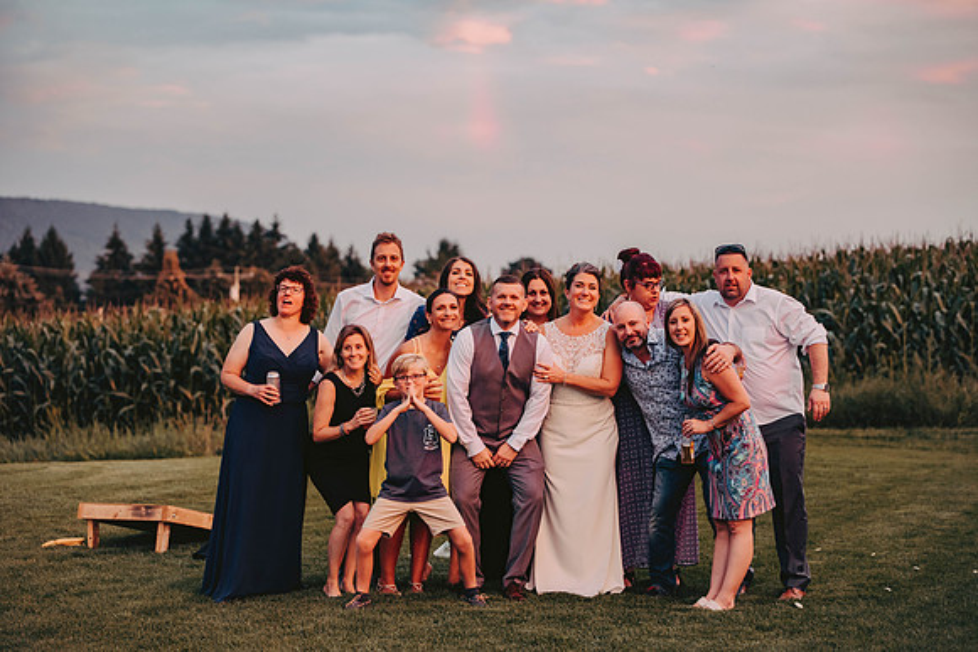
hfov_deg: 23.6
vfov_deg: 15.9
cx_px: 489
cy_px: 326
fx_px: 2337
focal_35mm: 86
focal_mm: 86
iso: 1000
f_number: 2.8
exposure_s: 1/100
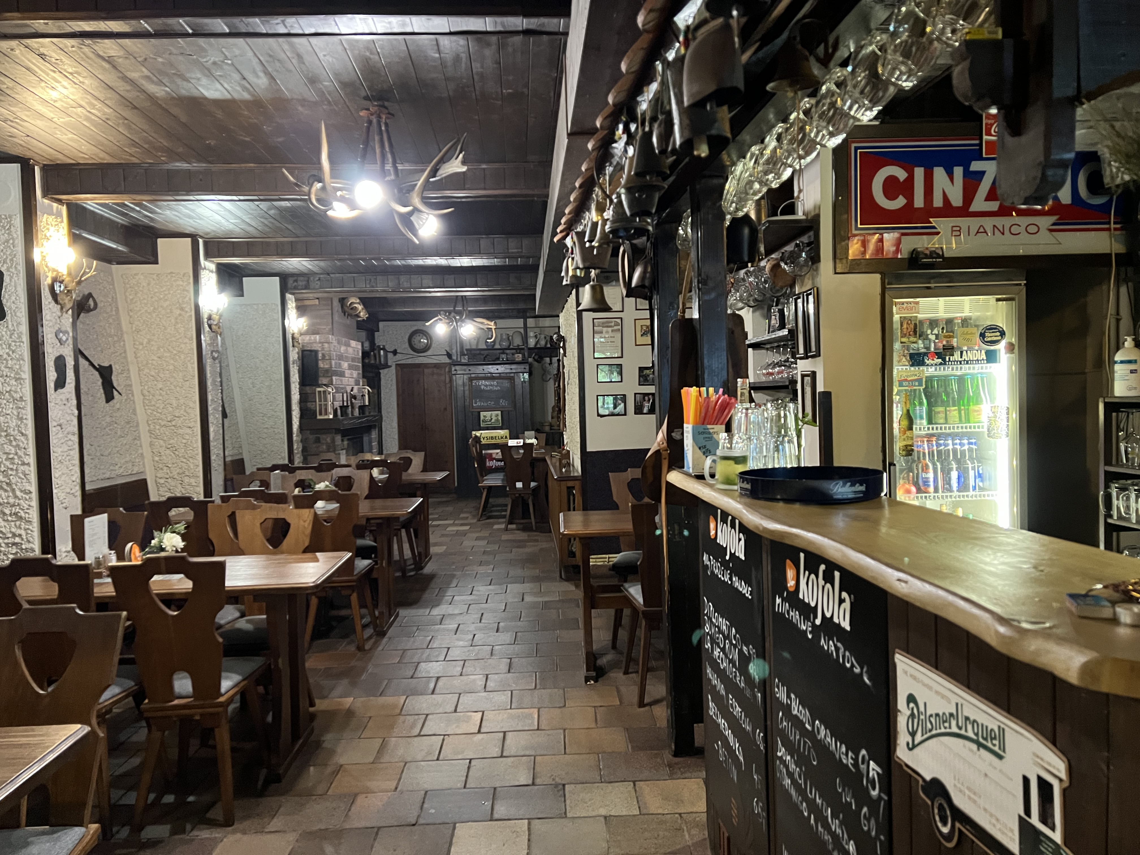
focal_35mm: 26
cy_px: 428
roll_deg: +0.8
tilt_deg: -3.4
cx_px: 570
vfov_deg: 53.1
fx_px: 856
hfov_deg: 67.3
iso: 500
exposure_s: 1/33
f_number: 1.5
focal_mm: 5.7
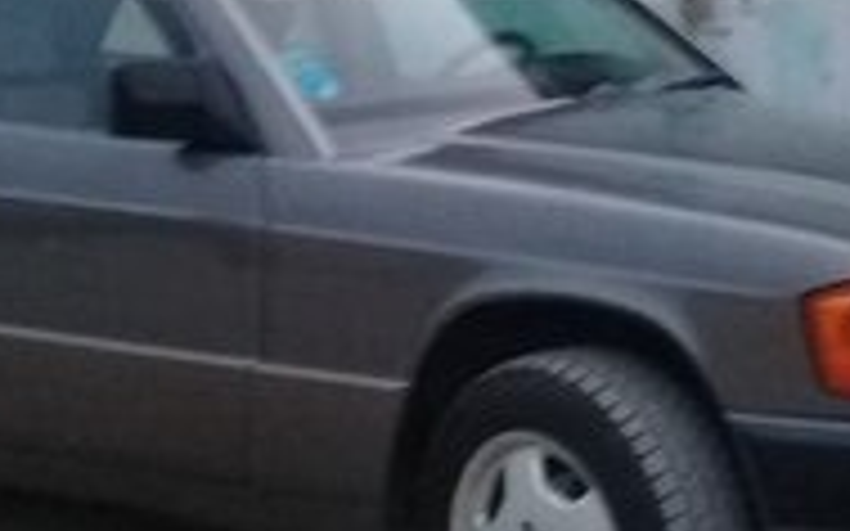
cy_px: -70
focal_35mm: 115
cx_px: 562
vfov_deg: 11.2
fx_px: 2663
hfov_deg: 18.1
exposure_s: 1/17
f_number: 2.2
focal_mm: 3.3
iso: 200
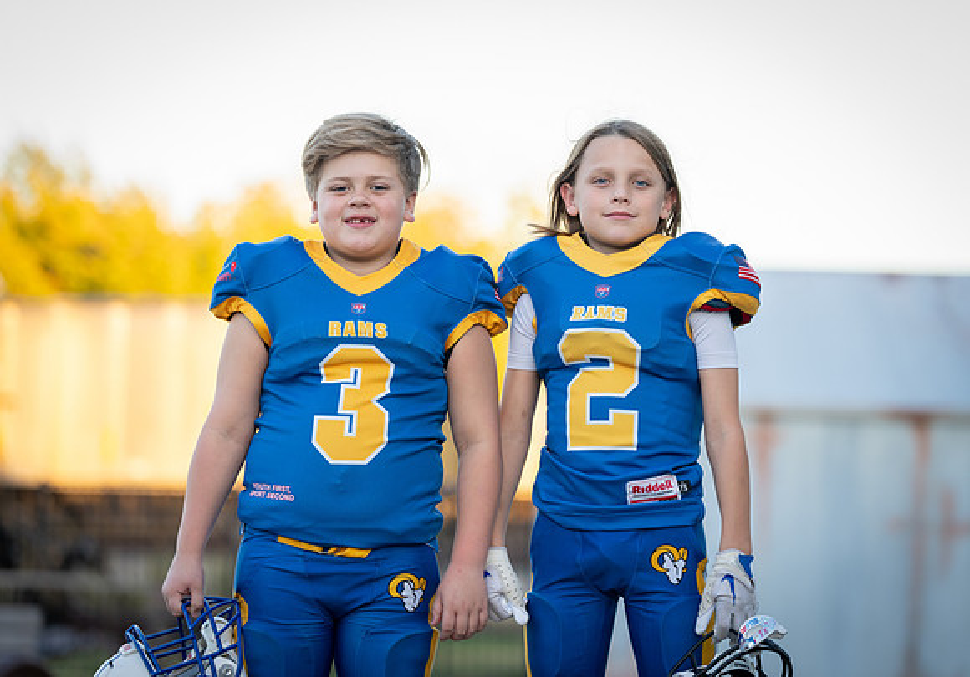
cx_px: 537
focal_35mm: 138
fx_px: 3770
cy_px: 321
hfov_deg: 14.7
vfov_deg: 10.3
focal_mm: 122
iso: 320
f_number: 2.8
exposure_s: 1/320
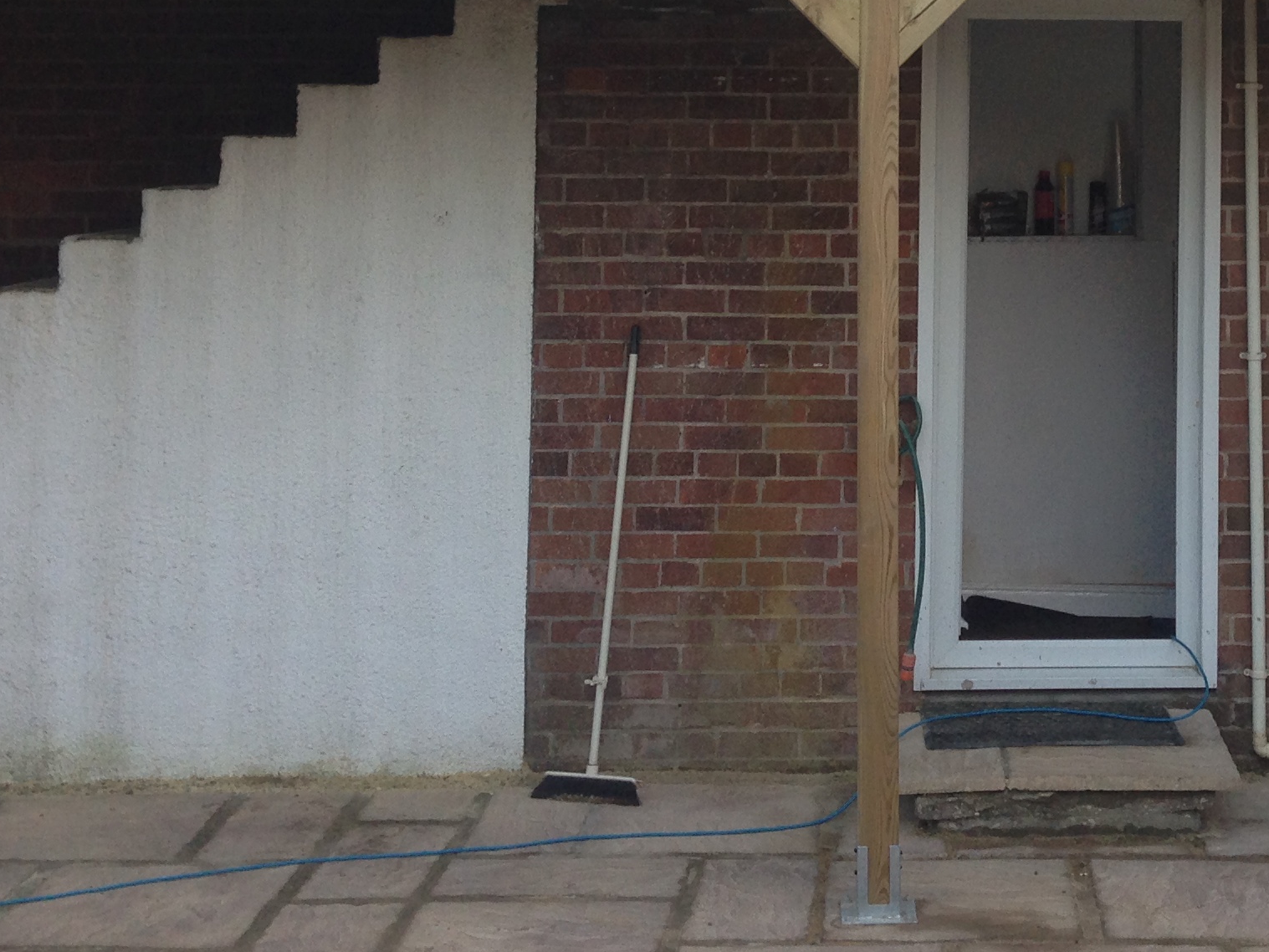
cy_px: -10
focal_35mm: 71
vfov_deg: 20.1
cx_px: 983
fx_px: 2603
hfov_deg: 27.0
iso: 50
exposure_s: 1/60
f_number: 2.4
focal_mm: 4.12
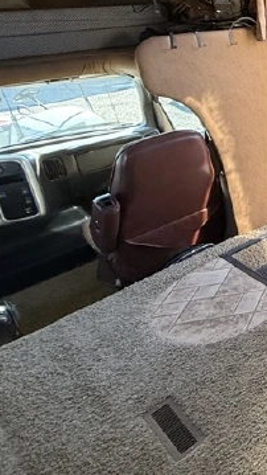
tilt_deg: -18.6
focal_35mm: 34
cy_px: 105
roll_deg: +0.9
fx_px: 428
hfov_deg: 20.2
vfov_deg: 54.6
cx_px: 514
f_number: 2.2
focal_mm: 2.22
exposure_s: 1/99
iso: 125
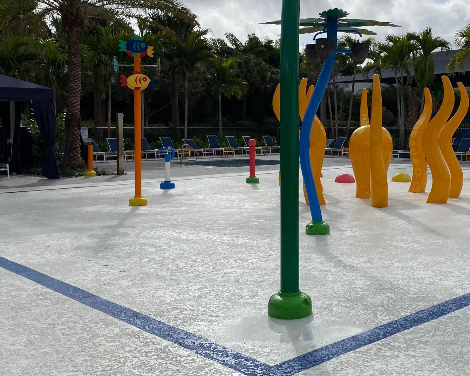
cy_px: 160
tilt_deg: -1.3
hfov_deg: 41.3
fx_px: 612
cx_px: 327
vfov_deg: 34.1
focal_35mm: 44
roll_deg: +0.2
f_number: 1.8
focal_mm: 4.25
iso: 32
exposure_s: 1/7692
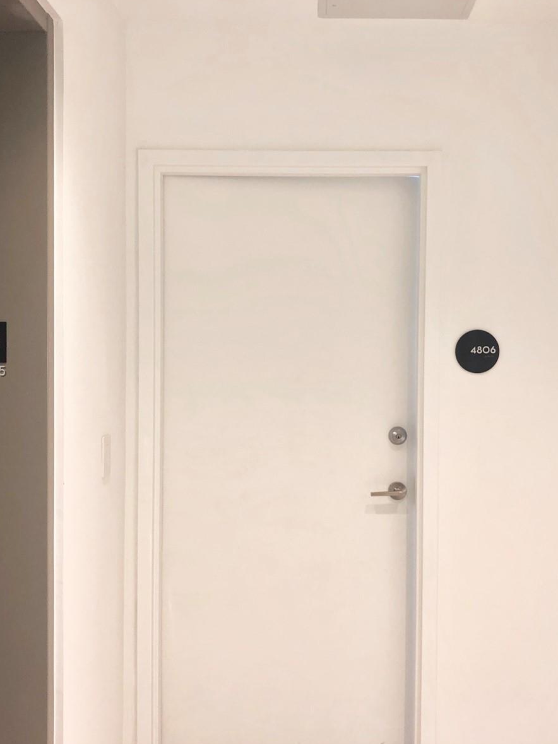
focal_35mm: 38
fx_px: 817
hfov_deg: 37.7
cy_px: 372
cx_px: 309
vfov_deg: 49.0
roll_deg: -0.4
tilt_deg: -1.9
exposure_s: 1/16
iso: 32
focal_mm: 4
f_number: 1.8
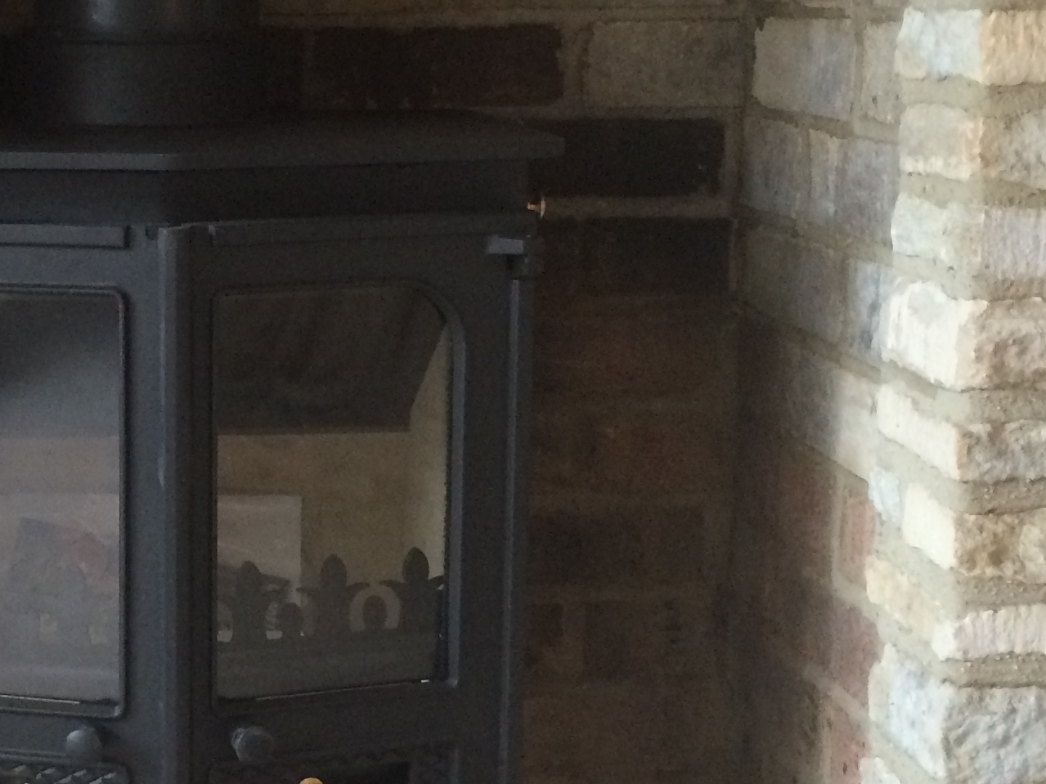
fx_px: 2236
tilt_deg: -11.0
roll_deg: +1.9
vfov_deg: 19.9
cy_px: 362
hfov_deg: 25.4
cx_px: 82
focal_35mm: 74
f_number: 2.2
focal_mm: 4.15
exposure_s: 1/30
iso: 200
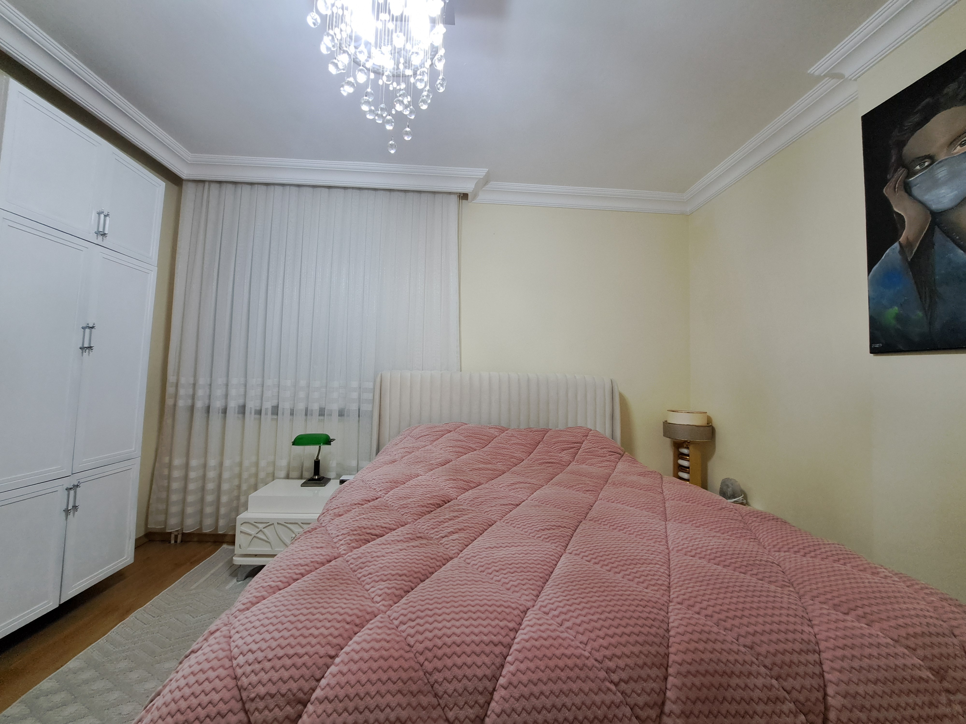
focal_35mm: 13
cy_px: 362
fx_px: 363
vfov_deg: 89.9
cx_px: 483
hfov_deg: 106.2
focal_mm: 1.74
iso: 250
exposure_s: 1/50
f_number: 2.2
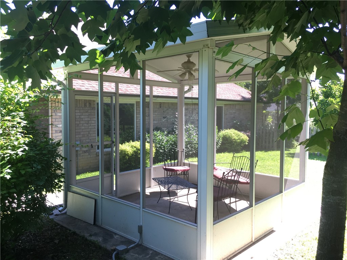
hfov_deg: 61.7
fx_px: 291
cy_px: 130
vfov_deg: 48.2
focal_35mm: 29
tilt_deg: -3.1
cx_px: 174
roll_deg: -0.1
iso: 32
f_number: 2.2
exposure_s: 1/120
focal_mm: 4.15
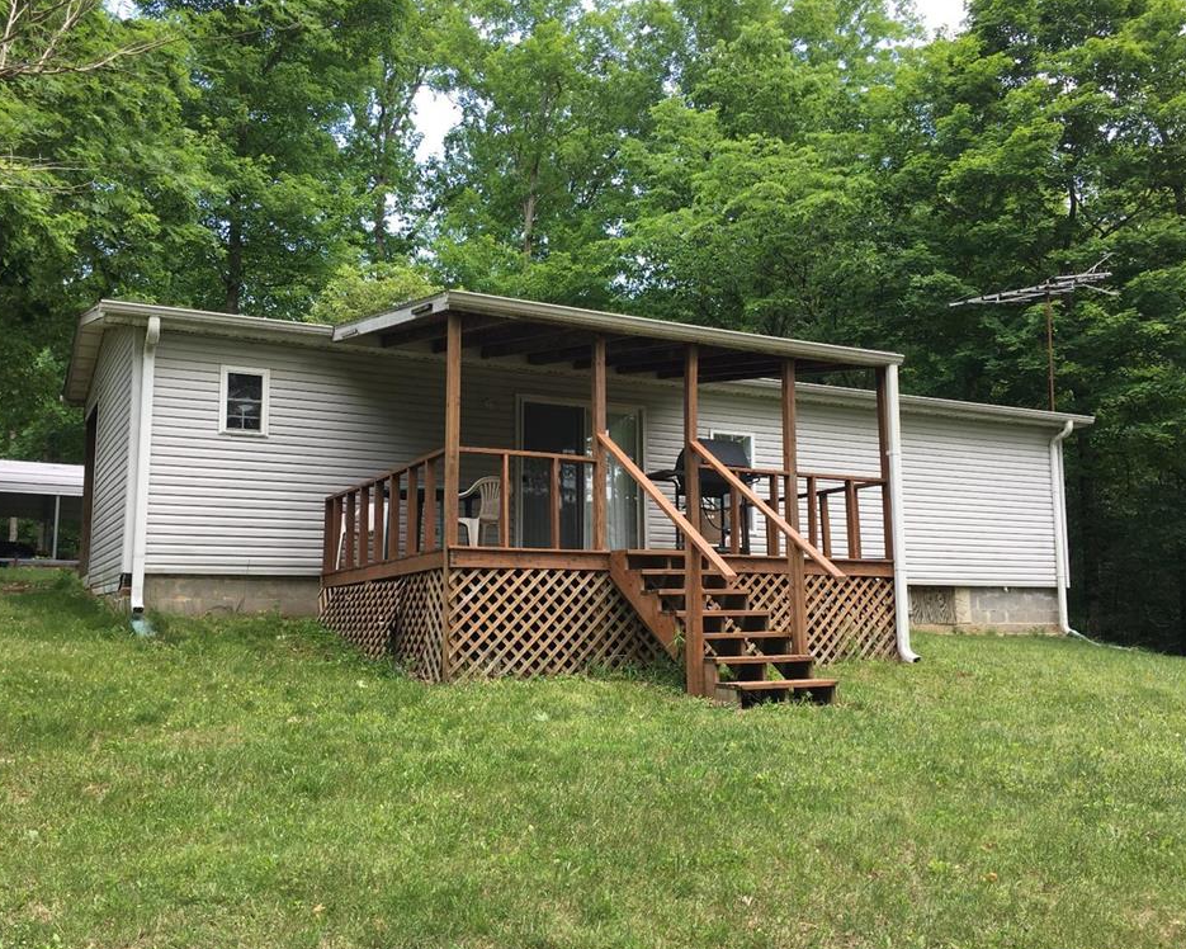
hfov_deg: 57.1
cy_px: 478
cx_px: 551
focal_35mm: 31
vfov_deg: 47.1
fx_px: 1088
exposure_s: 1/228
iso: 25
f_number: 2.2
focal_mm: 4.15
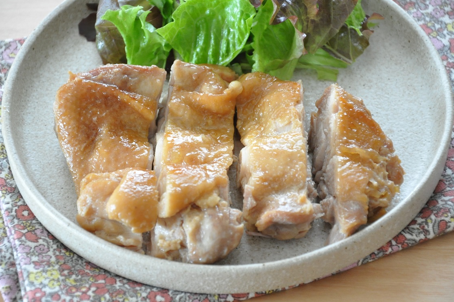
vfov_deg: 8.7
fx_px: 1977
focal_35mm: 157
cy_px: 152
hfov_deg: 13.1
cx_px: 232
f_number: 5.6
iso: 1600
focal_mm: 98
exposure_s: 1/50
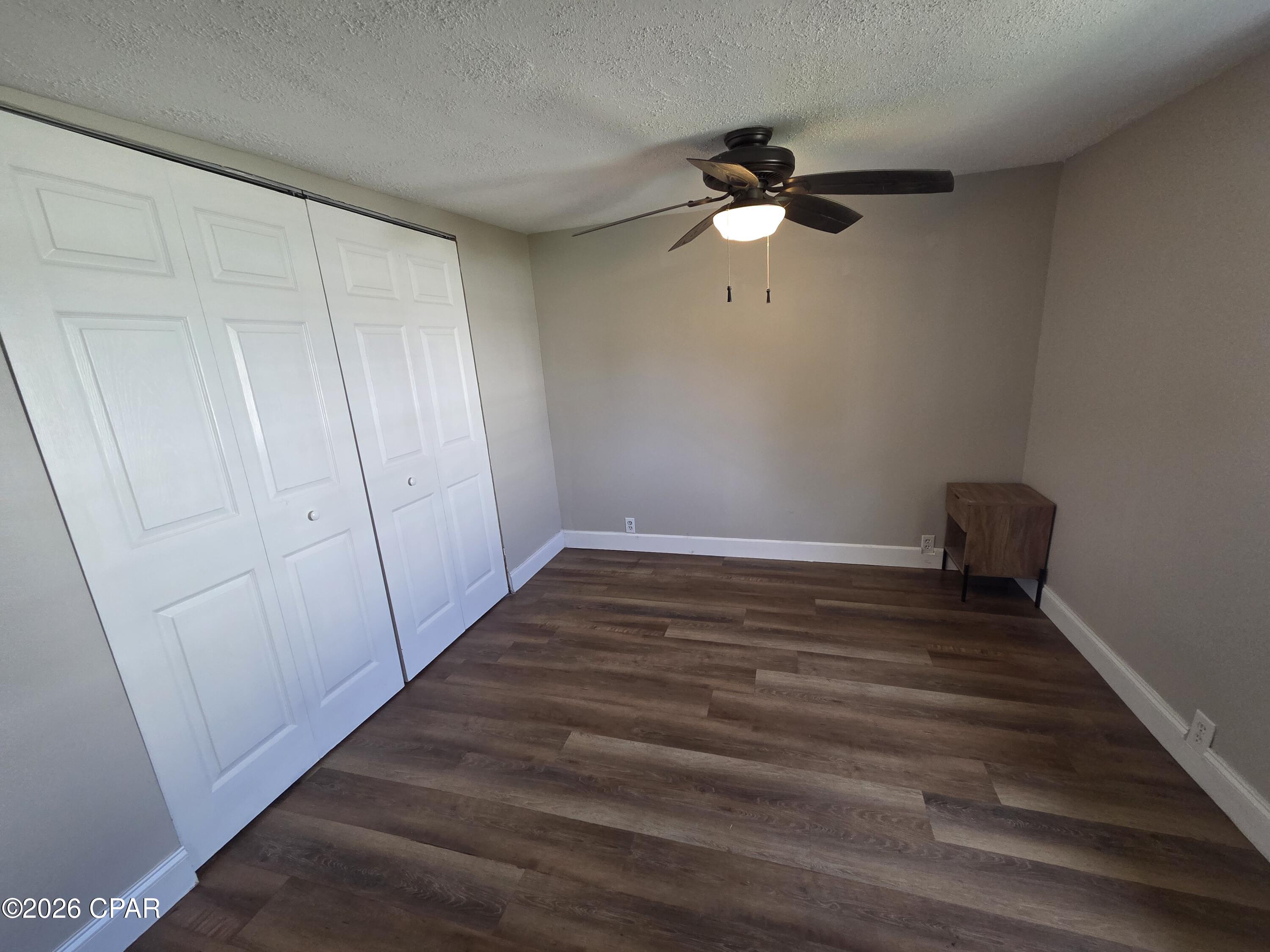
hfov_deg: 106.2
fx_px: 477
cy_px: 476
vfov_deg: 89.9
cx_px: 635
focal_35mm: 13
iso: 320
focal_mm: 2.2
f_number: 2.2
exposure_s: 1/100
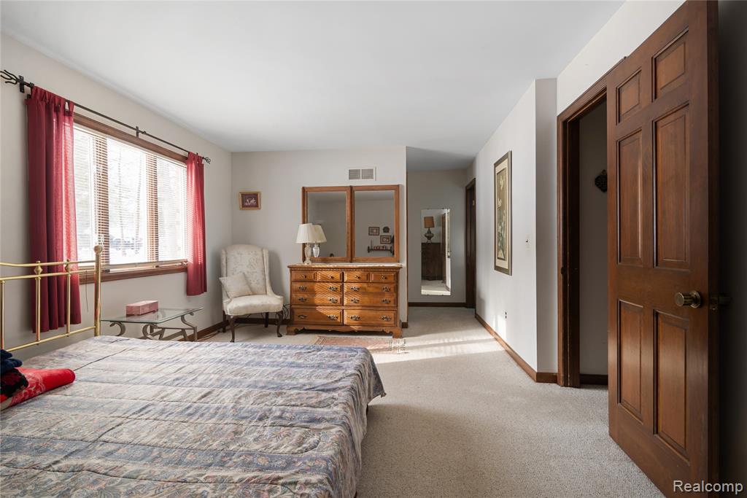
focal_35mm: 17
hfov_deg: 93.3
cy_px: 249
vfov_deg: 70.5
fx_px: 353
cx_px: 374
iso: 320
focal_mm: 17
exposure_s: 1/10
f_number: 9
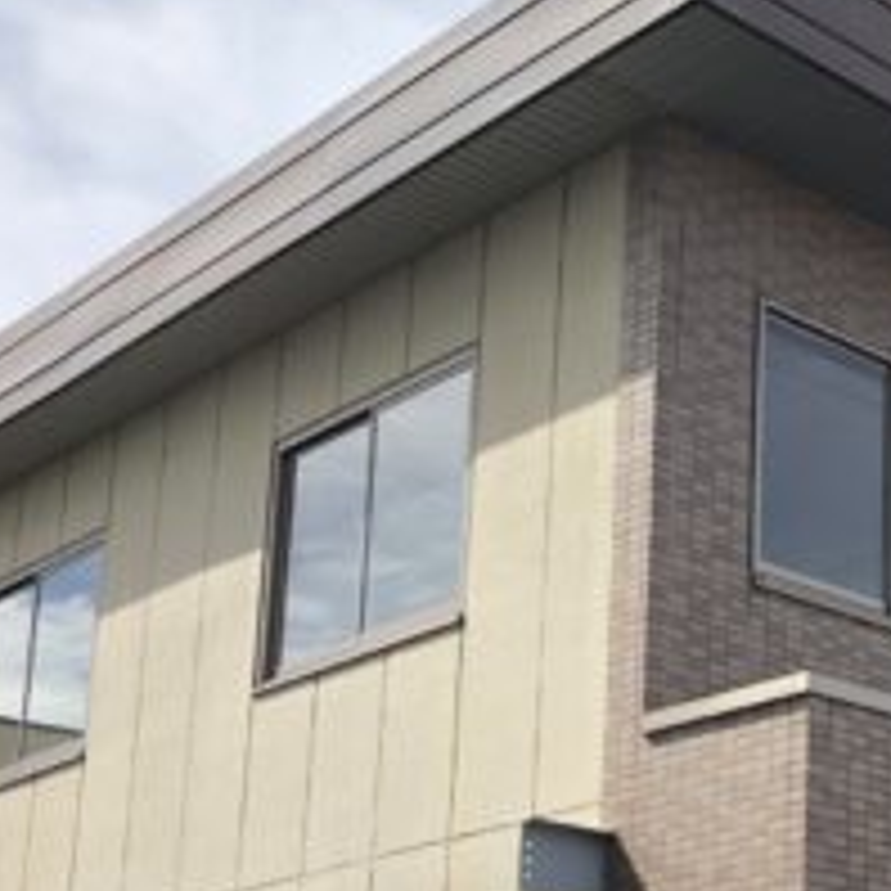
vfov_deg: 22.9
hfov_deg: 22.0
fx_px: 2126
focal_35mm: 73
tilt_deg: +11.5
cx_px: 1046
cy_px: 853
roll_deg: +0.8
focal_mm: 3.99
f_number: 1.8
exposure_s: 1/1517
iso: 20
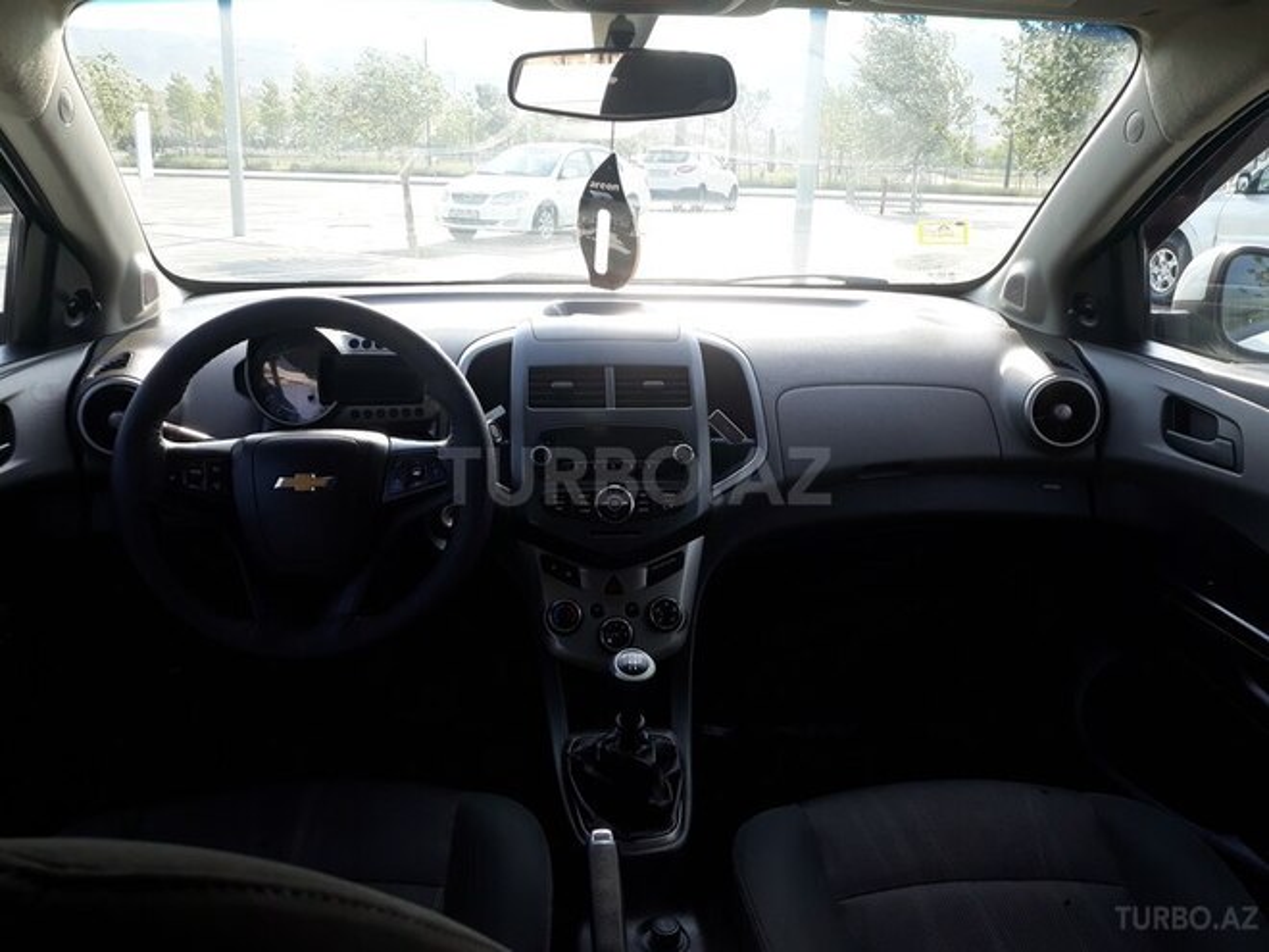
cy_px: 476
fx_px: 990
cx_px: 634
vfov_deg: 51.4
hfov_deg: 65.3
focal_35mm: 27
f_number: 1.7
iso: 40
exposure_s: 1/356
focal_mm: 3.71
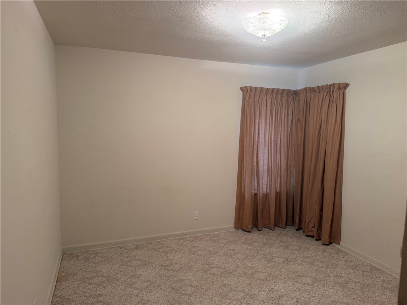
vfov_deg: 56.8
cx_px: 204
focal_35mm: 24
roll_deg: -1.5
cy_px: 152
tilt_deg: -5.0
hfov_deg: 71.6
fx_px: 282
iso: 125
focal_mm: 6.76
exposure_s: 1/60
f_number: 1.78
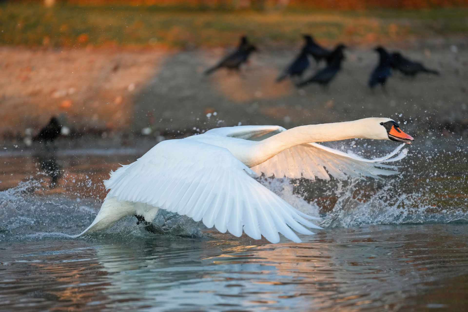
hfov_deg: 10.3
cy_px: 156
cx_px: 234
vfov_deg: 6.9
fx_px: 2600
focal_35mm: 200
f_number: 2.8
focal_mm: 200
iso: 1000
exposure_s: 1/2000
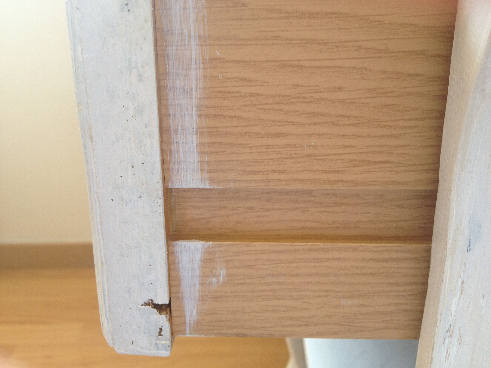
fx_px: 496
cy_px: 184
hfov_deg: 52.6
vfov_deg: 40.7
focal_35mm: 35
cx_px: 246
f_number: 2.4
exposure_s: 1/30
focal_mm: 4.28
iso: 50
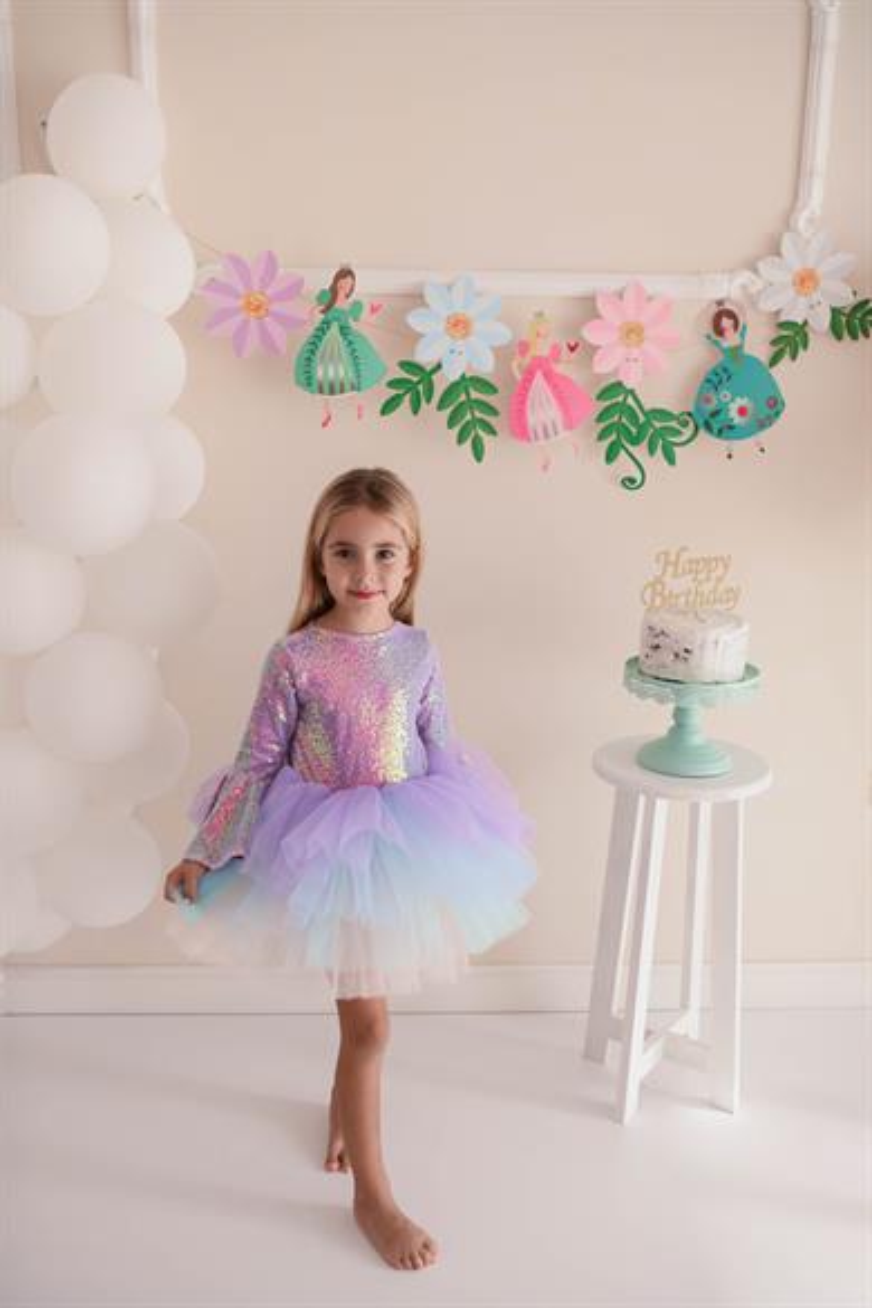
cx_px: 436
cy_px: 654
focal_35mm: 35
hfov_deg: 37.9
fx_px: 1272
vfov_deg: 54.4
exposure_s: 1/250
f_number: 2.2
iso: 100
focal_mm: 35
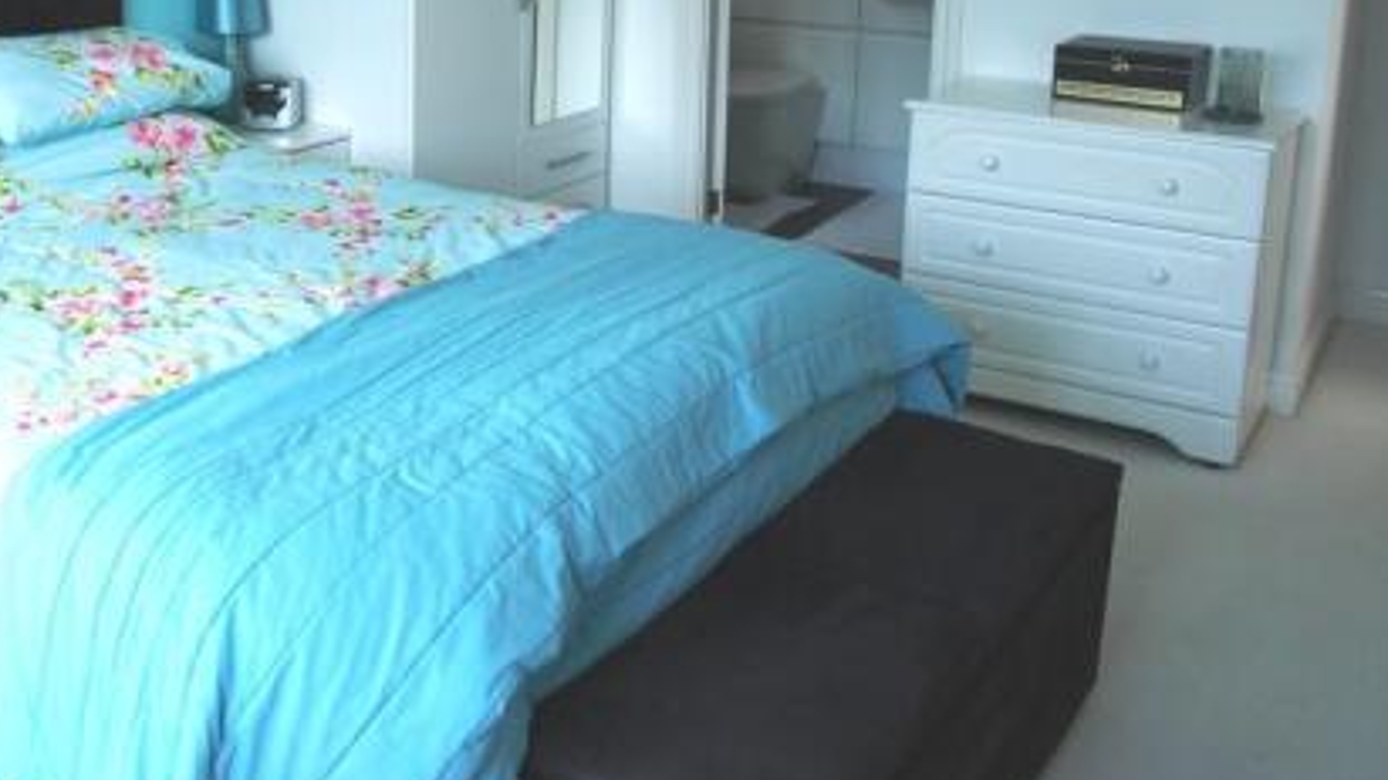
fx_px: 1472
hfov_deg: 49.3
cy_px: 106
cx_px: 431
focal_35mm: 40
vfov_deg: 28.7
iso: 200
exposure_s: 1/60
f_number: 4
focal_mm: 16
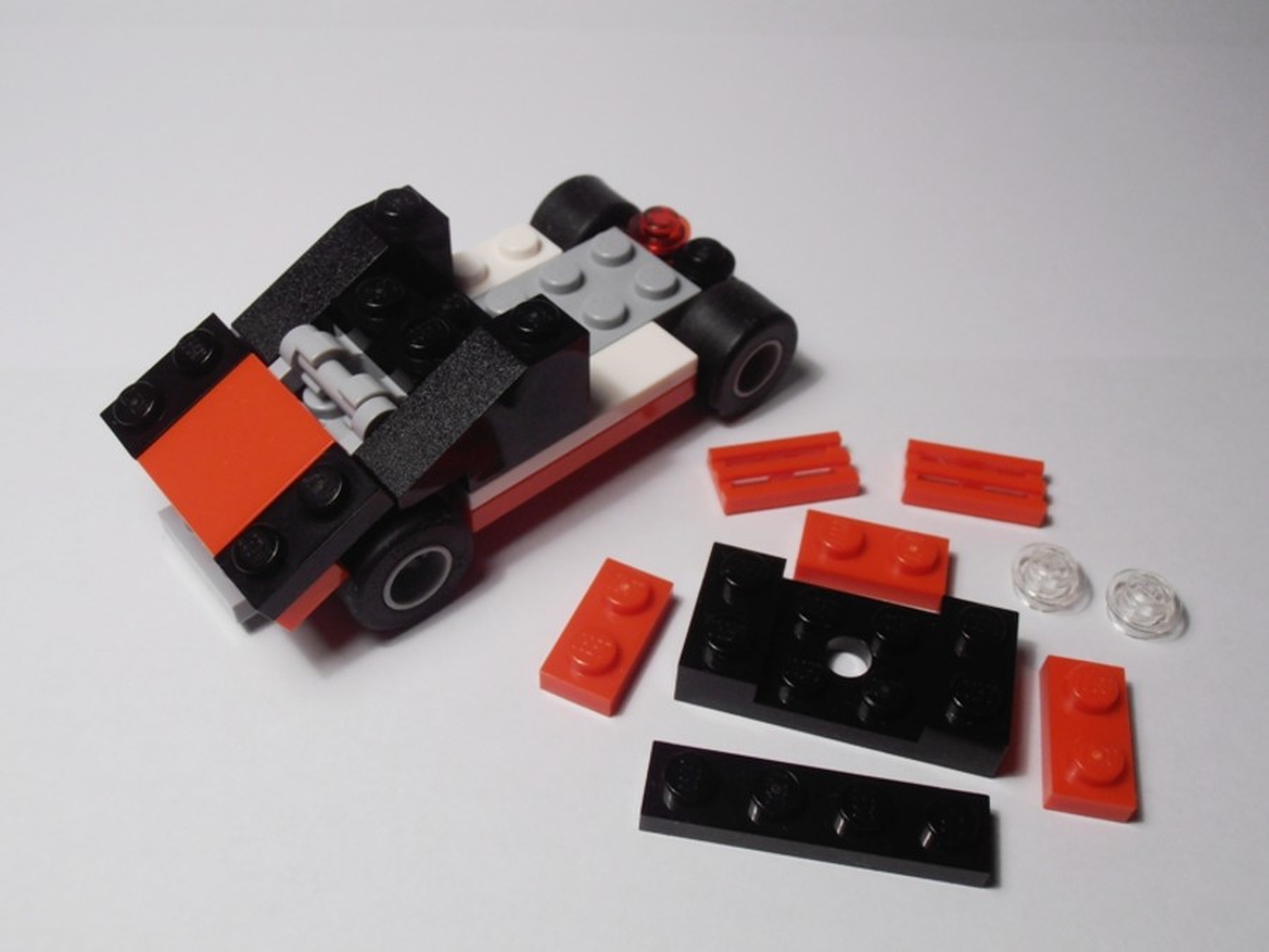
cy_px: 476
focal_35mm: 37
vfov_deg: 38.7
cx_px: 634
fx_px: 1356
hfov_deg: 50.1
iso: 80
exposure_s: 1/80
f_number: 3.9
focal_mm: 6.61
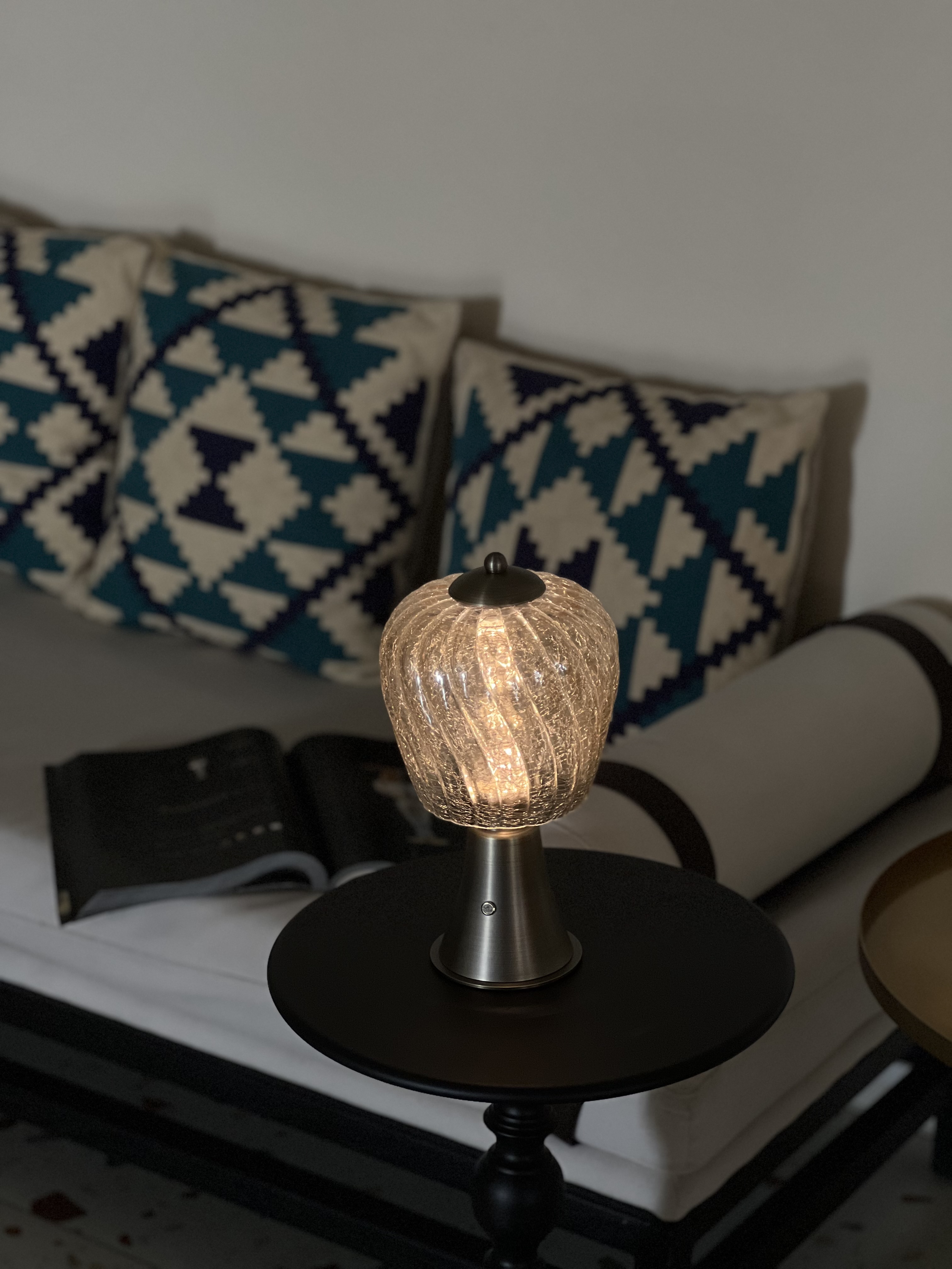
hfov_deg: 19.1
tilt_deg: -18.9
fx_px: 2824
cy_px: 634
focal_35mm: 77
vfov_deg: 25.3
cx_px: 476
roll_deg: -1.3
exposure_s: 1/40
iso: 250
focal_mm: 9
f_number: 2.8
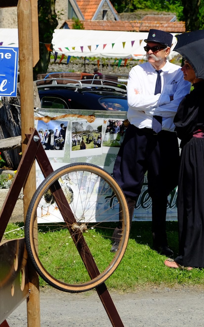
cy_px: 164
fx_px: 1139
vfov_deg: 16.3
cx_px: 61
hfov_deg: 10.2
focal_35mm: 128
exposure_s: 1/1300
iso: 400
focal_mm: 55
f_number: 5.6
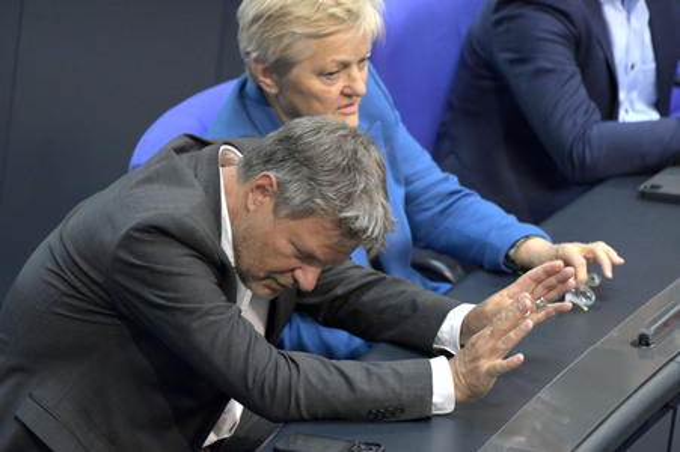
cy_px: 226
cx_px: 340
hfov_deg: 4.9
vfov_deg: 3.3
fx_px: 7927
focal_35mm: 420
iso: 8000
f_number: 5.6
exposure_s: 1/320
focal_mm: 420
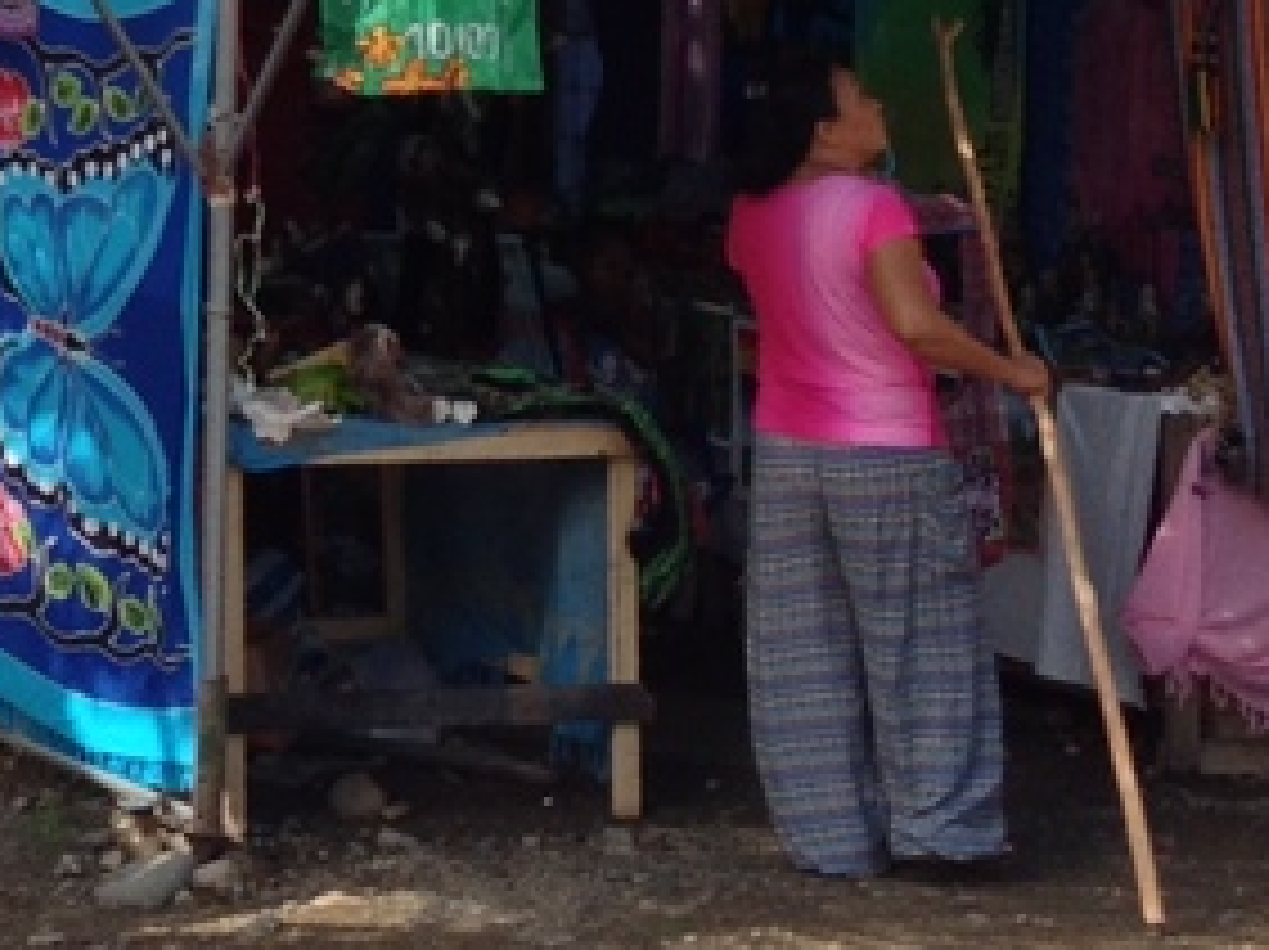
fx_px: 5458
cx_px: -634
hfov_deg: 12.6
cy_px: -320
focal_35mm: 149
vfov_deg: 9.7
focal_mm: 4.28
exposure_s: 1/681
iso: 50
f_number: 2.4
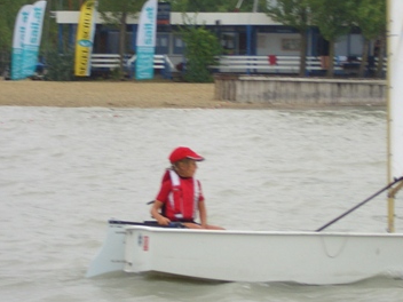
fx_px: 2224
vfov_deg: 7.8
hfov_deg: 10.4
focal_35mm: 191
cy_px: 100
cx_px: 213
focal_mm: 17.4
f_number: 4.8
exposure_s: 1/100
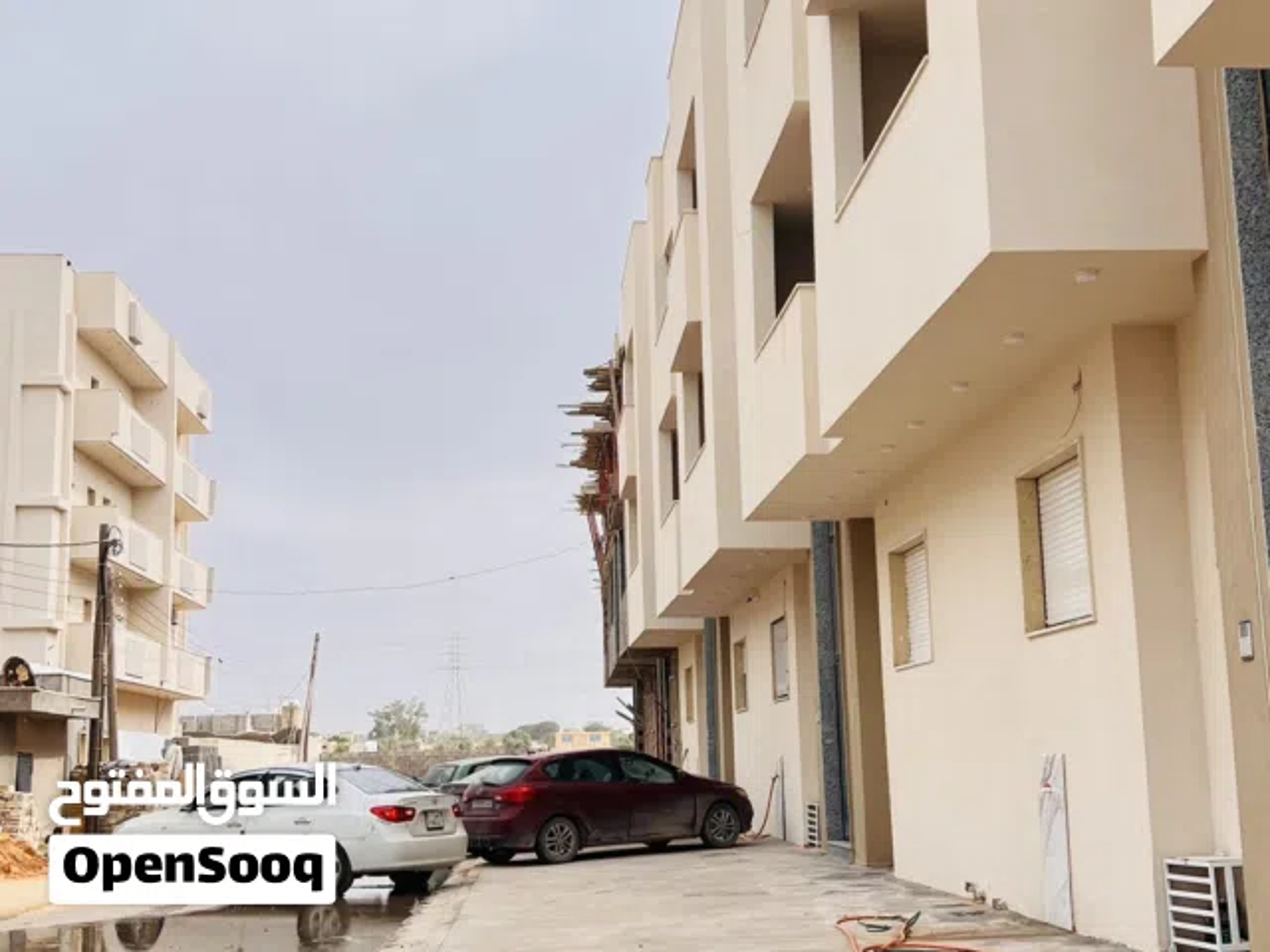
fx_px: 954
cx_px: 635
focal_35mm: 26
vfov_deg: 53.1
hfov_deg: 67.3
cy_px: 476
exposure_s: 1/3165
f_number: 1.5
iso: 50
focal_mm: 5.7
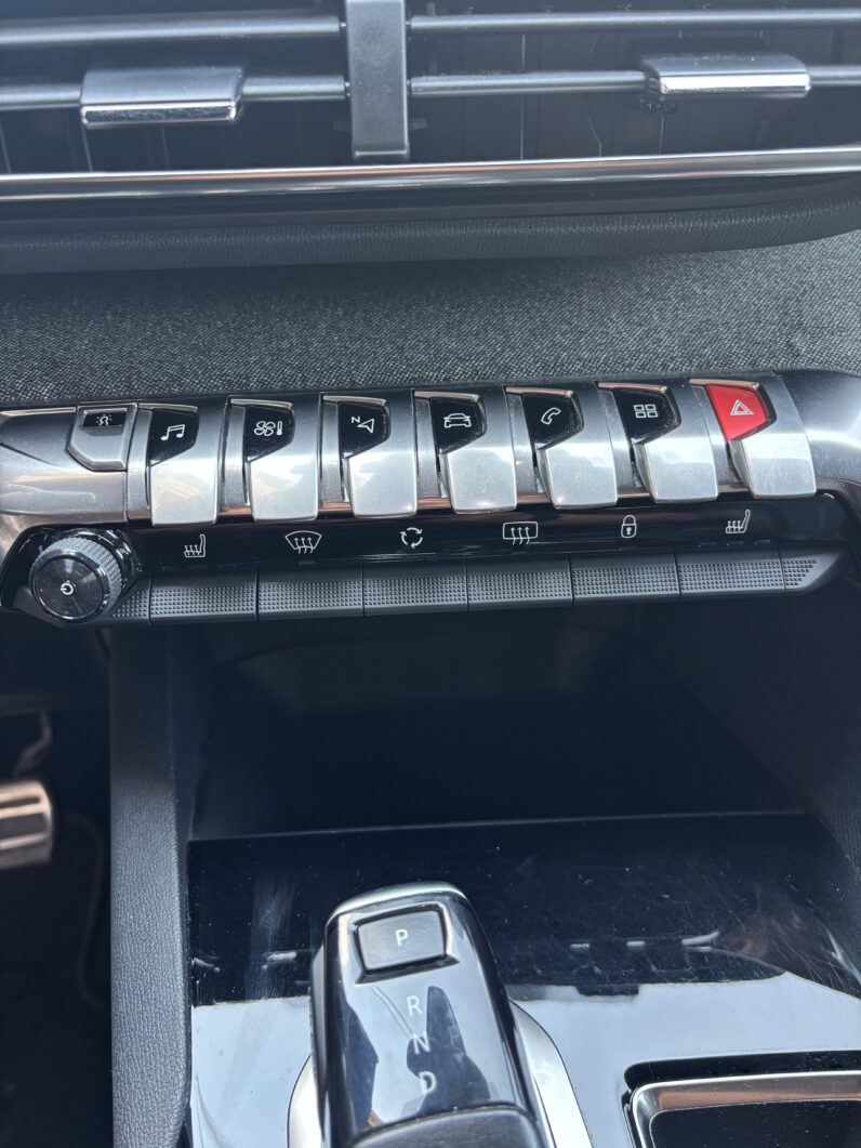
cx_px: 430
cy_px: 574
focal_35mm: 26
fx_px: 862
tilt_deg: -38.0
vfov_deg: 67.3
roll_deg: +3.7
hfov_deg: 53.1
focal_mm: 5.96
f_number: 1.6
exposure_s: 1/73
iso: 125
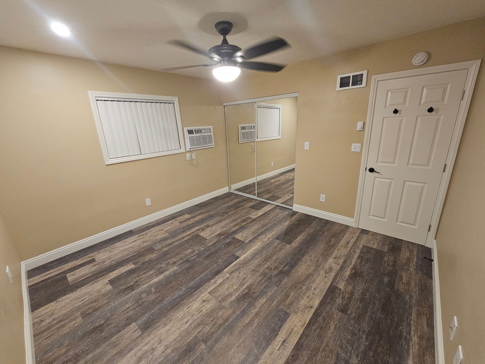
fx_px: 182
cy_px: 182
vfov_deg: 89.9
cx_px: 242
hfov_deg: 106.2
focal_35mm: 13
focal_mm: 2.2
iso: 320
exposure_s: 1/30
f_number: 2.2
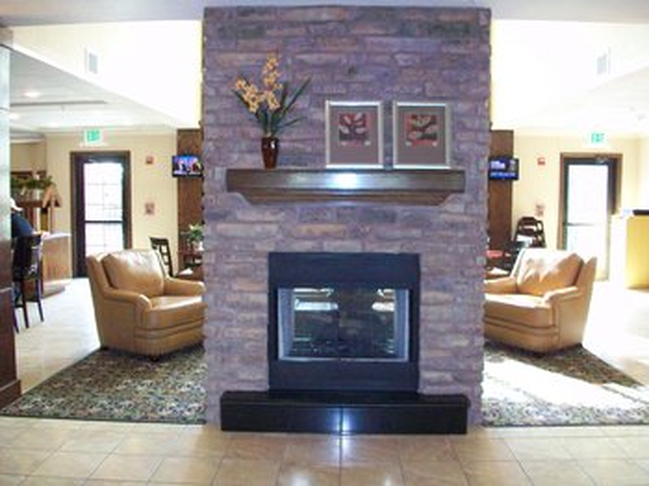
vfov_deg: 44.1
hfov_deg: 56.8
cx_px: 324
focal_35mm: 32
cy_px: 243
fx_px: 600
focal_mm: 5.7
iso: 400
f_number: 2.8
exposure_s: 1/60
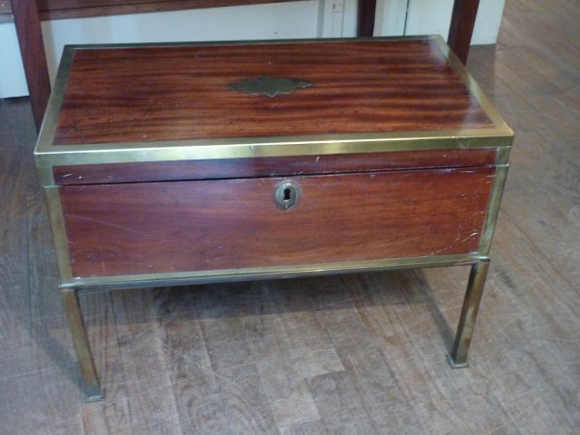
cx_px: 290
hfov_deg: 42.1
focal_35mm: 45
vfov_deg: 32.2
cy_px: 218
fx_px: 754
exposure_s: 1/8
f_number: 3.7
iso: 400
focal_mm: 7.3
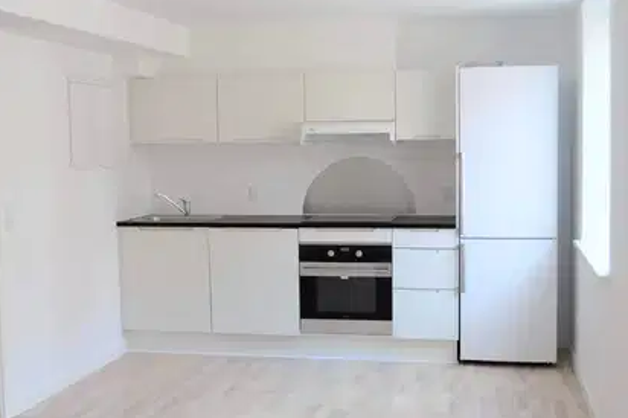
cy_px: 207
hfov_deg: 39.6
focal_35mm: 50
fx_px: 872
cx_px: 316
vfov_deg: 26.9
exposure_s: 1/60
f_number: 4.5
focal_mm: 32
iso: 400
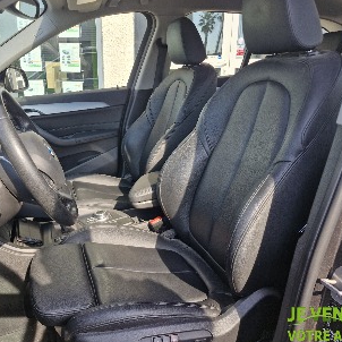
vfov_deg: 57.3
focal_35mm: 28
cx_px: 139
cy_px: 173
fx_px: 313
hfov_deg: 56.9
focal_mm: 5.54
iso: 50
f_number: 1.8
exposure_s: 1/331
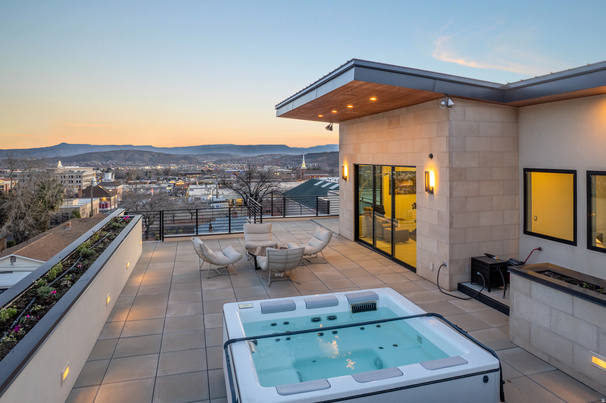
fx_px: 370
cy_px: 202
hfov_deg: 78.6
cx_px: 303
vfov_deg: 57.2
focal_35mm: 22
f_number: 2.8
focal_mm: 8.38
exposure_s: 1/30
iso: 100
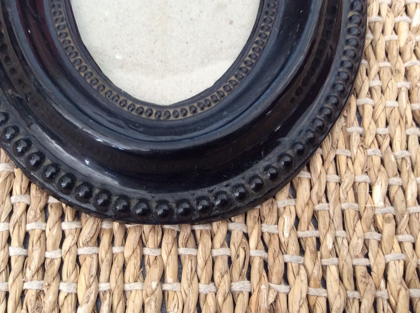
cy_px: 125
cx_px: 186
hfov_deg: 47.8
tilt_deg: -69.2
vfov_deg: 36.6
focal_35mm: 39
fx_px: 473
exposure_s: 1/25
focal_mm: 3.3
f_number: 2.4
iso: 125
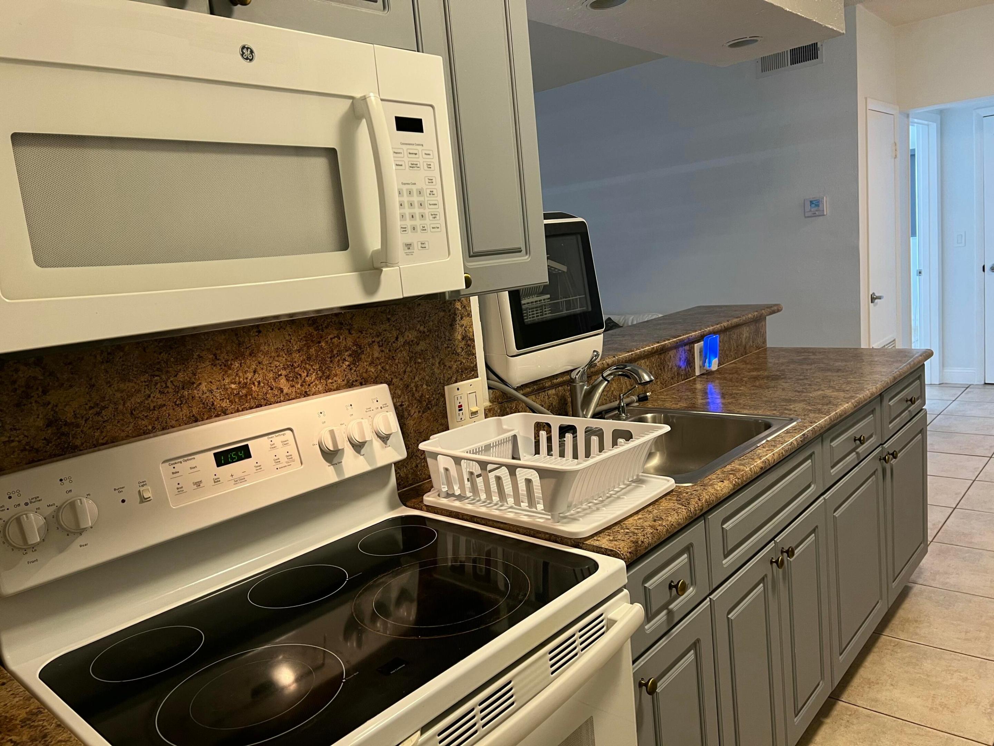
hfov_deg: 67.3
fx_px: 747
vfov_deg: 53.1
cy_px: 373
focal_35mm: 26
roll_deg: +6.1
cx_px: 497
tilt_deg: -10.6
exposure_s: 1/60
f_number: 1.5
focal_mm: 5.7
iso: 125
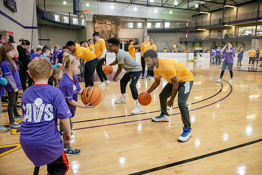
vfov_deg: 53.2
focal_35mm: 24
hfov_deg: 73.7
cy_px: 88
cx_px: 131
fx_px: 175
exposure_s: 1/200
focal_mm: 24
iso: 2500
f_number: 3.5
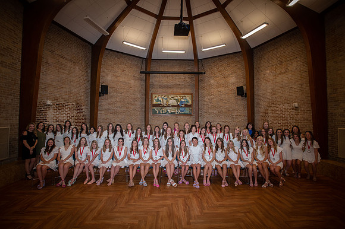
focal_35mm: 17
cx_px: 172
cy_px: 114
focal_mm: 17
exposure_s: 1/160
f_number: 4.5
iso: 2000
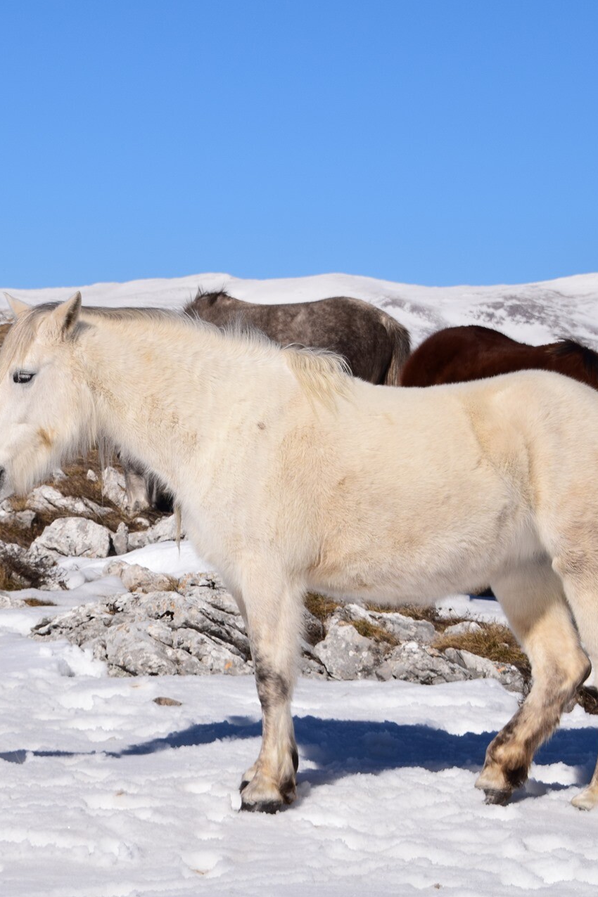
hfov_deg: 9.3
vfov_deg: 14.0
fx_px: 3658
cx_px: 121
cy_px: 448
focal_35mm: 147
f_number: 13
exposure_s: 1/800
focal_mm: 65
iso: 200
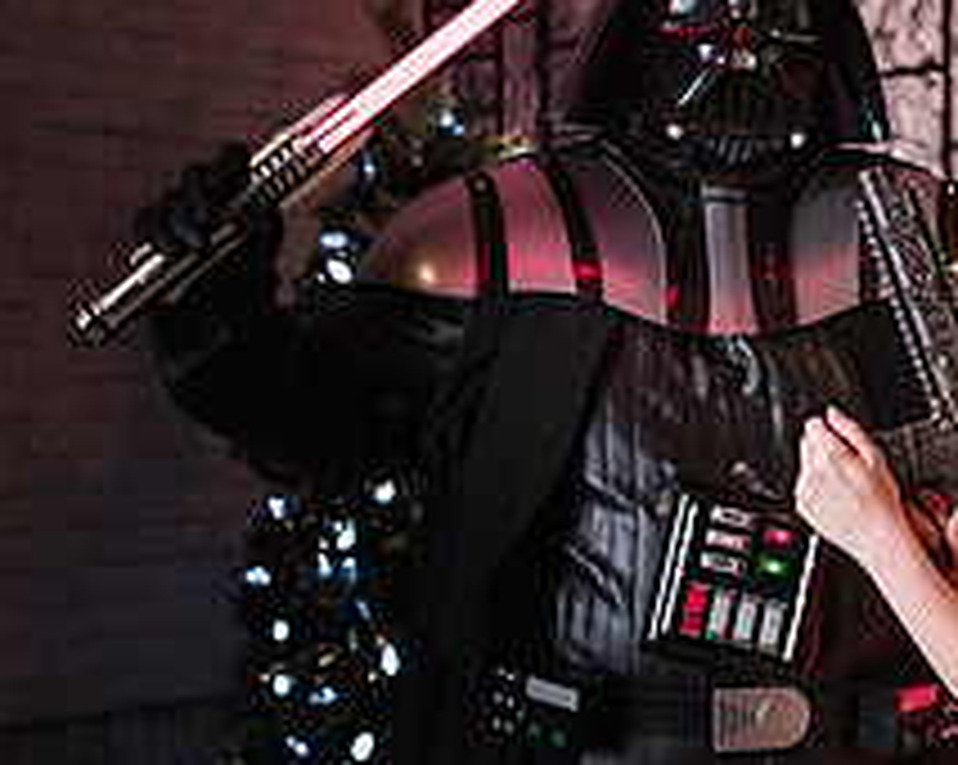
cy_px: 392
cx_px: 807
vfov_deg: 17.6
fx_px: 2464
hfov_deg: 21.6
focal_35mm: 87
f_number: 2.8
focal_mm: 31
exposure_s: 1/60
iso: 200
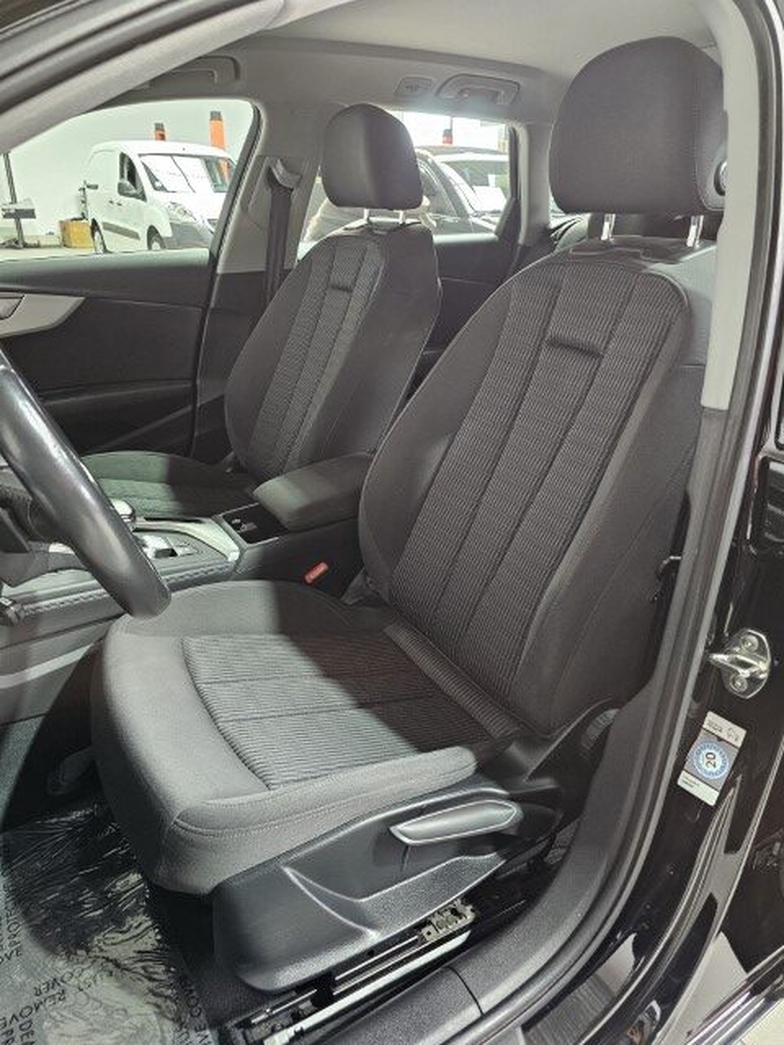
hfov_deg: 58.9
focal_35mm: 23
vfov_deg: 73.9
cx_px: 392
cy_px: 522
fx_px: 695
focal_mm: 6.3
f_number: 1.7
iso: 800
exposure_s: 1/100
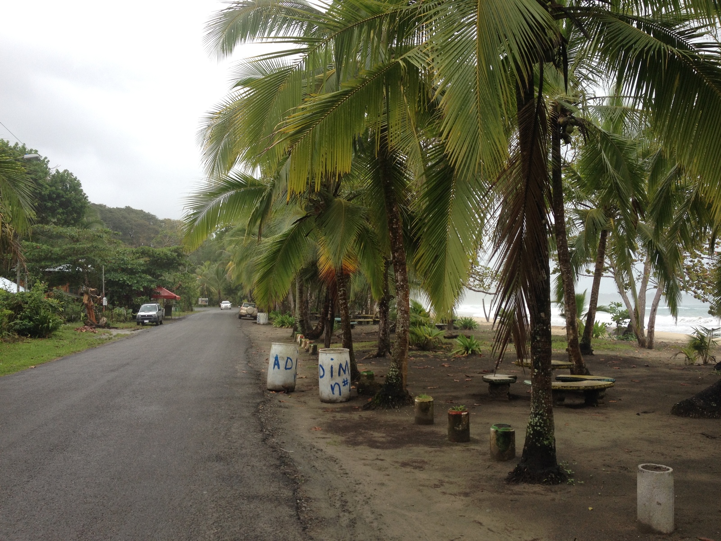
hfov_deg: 52.6
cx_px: 360
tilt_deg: +1.1
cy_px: 270
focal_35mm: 35
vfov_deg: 40.7
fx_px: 729
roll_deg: -1.2
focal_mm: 4.28
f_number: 2.4
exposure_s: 1/222
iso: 50
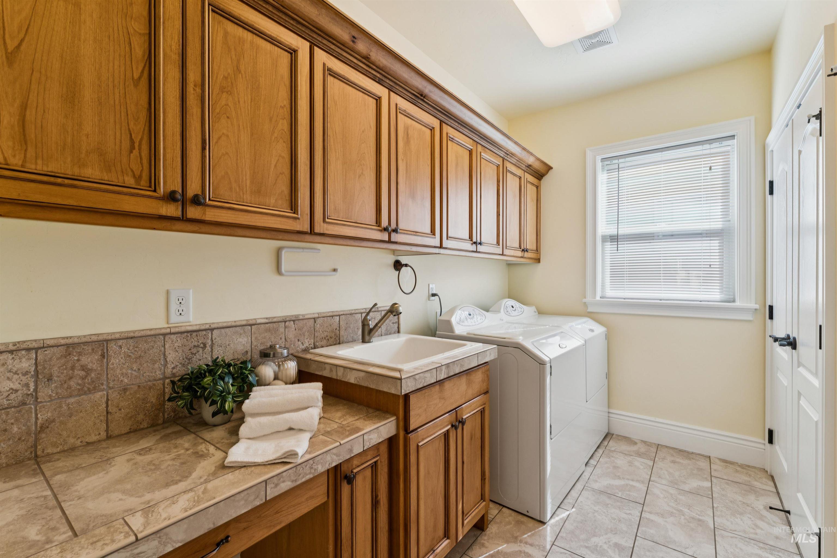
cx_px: 418
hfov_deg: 97.1
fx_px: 370
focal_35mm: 16
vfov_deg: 74.1
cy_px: 279
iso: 400
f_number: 13
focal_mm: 15.9
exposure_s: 1/20
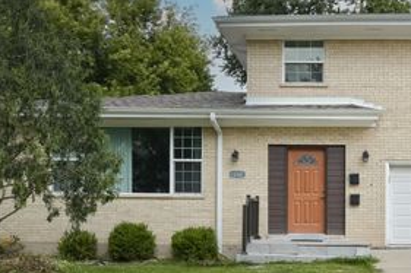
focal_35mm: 41
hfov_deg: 45.0
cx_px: 331
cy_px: 101
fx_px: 468
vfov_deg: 32.4
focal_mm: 23
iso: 400
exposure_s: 1/160
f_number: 11
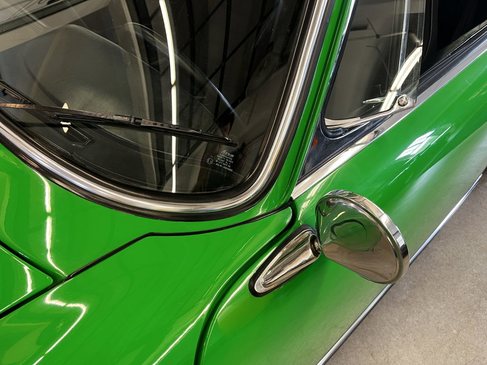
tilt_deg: -44.5
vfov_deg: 53.1
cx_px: 244
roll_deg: +1.7
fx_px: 366
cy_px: 182
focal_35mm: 26
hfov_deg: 67.3
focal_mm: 5.1
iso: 80
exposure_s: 1/50
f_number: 1.6
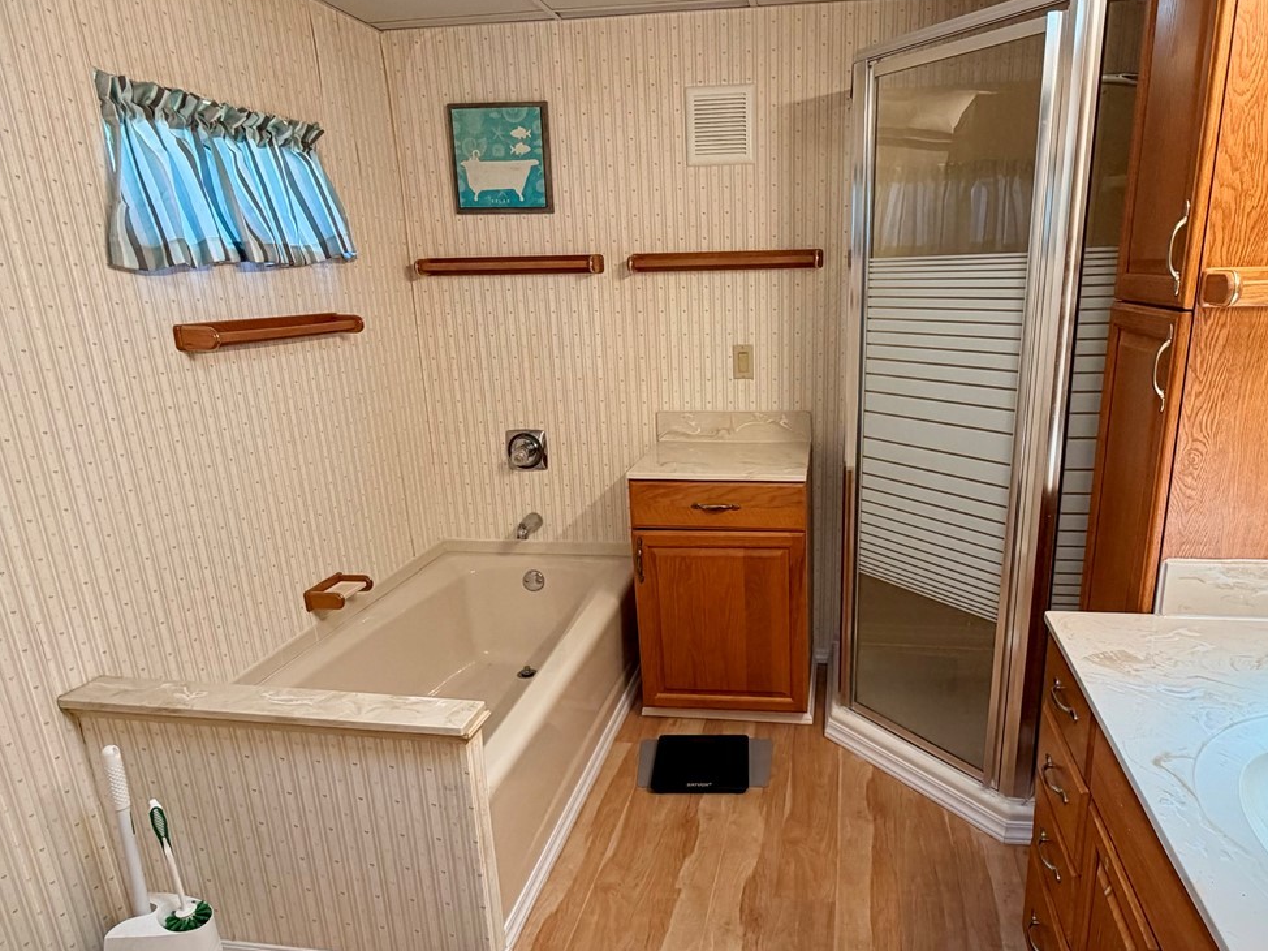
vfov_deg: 58.7
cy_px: 525
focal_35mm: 23
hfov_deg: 73.7
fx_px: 842
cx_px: 708
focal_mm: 2.22
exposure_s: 1/120
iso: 125
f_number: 2.2
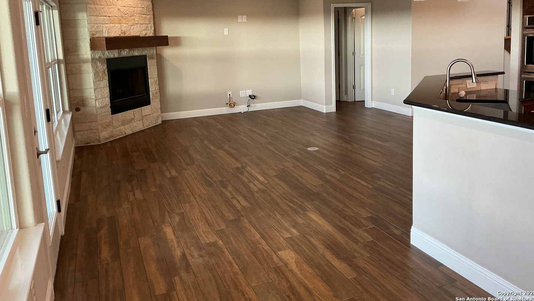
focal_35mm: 32
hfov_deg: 61.0
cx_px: 267
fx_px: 453
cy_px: 99
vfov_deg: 36.3
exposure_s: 1/60
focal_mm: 3
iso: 64
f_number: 1.8
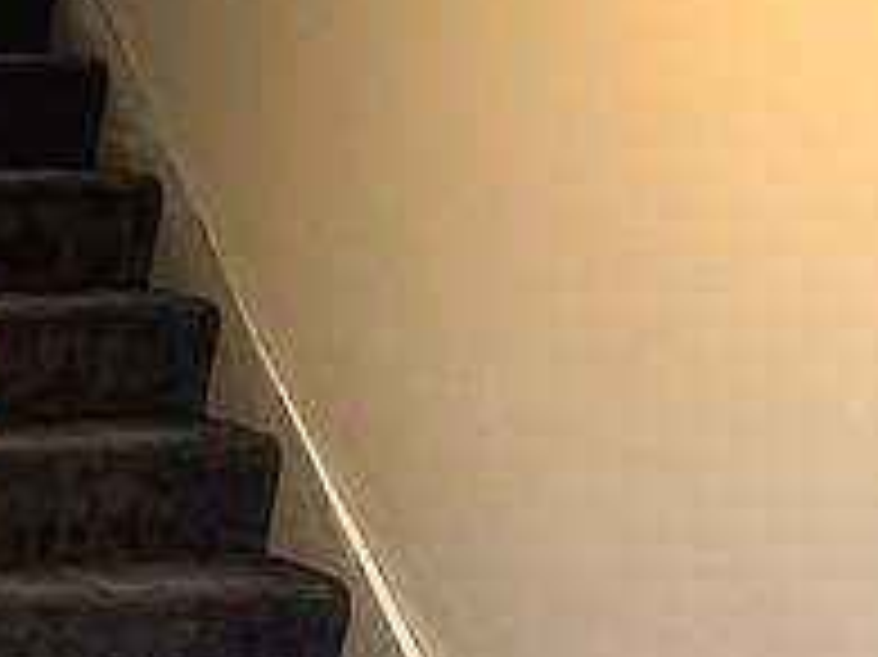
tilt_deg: -6.1
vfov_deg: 11.7
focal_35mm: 126
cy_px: 472
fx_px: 3194
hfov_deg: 14.6
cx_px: -423
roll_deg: +0.1
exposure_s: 1/60
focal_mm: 6.76
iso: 320
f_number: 1.78
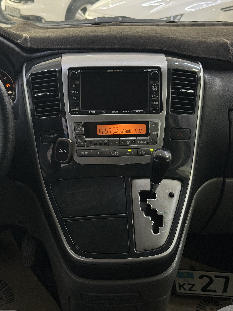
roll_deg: -1.1
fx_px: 431
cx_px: 116
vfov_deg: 39.7
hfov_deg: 30.3
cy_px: 156
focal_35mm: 48
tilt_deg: -24.9
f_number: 1.78
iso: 400
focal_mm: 6.76
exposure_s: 1/40
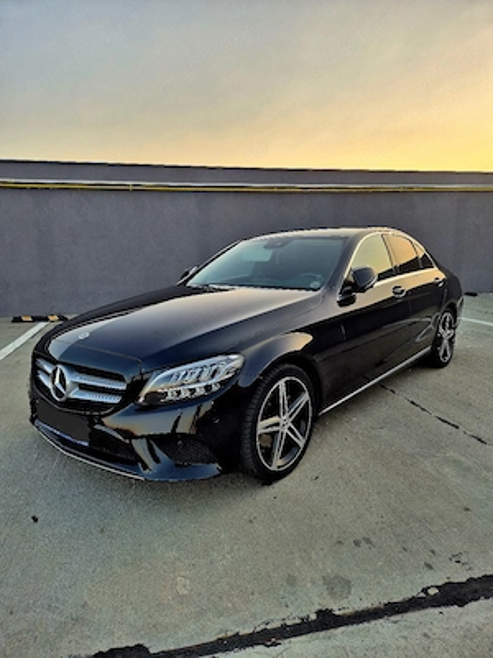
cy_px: 329
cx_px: 246
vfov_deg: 73.9
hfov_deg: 58.9
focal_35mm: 23
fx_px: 437
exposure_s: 1/217
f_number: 1.8
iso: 25
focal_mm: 5.4
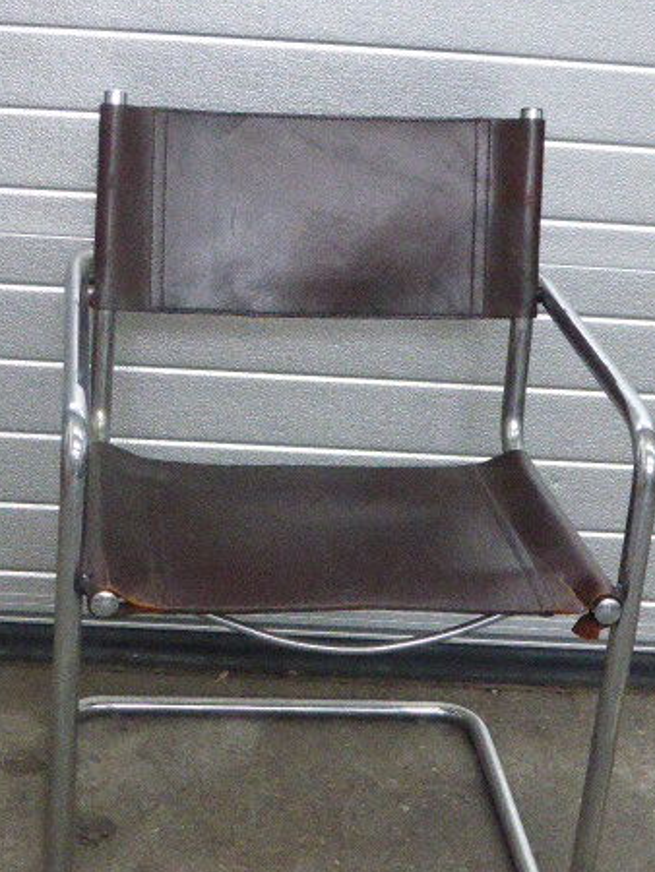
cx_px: 275
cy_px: 469
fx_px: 2042
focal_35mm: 81
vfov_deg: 24.1
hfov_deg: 18.2
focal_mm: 9.7
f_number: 4.6
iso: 1600
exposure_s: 1/125
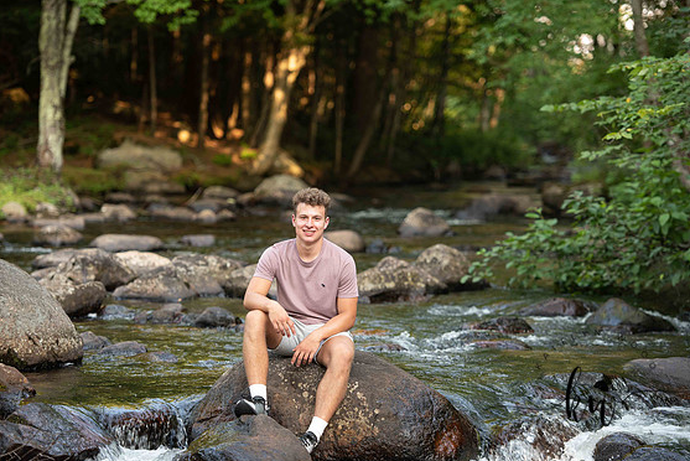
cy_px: 239
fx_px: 2435
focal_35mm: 127
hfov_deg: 16.1
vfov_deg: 10.8
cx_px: 348
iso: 400
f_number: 2.8
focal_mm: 122
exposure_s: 1/125
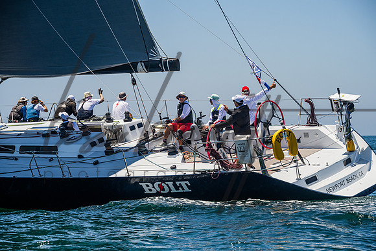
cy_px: 126
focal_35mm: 126
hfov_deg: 16.2
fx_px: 1317
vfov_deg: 10.9
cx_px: 188
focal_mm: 125
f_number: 8
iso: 500
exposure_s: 1/2500
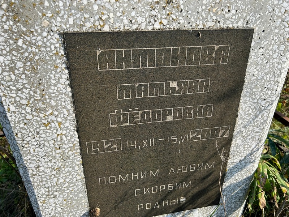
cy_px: 108
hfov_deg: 67.3
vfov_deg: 53.1
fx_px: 217
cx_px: 144
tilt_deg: -29.2
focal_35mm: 26
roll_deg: +1.4
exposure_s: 1/2123
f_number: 1.5
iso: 50
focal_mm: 5.7
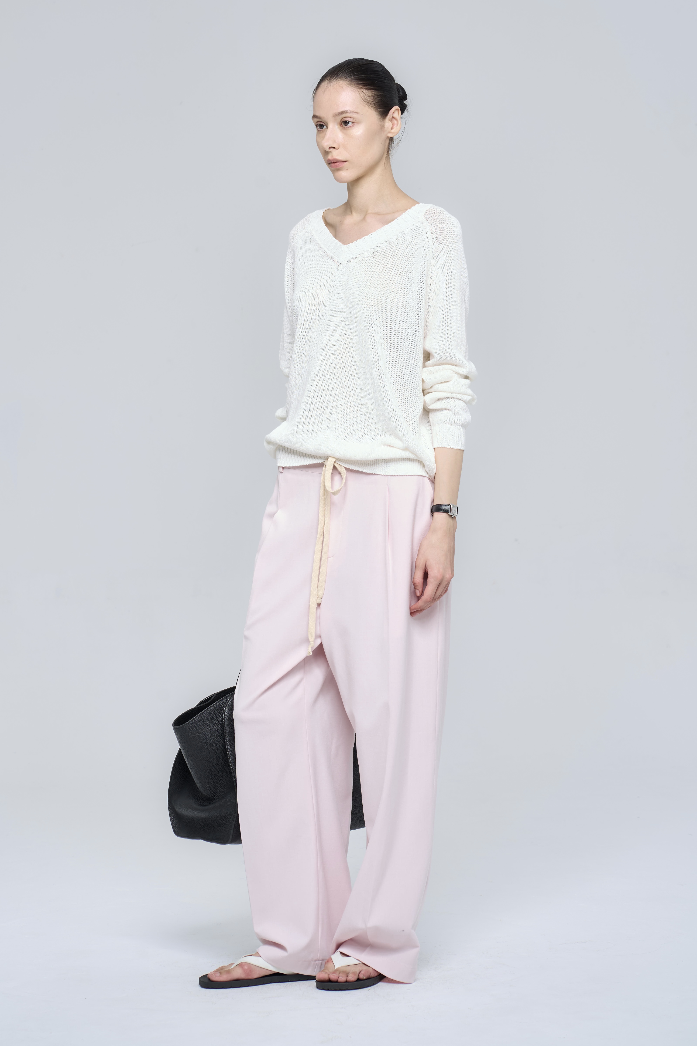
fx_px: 2468
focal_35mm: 85
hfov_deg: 16.1
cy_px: 523
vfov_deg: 23.9
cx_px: 348
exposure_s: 1/125
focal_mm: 85
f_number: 8
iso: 200
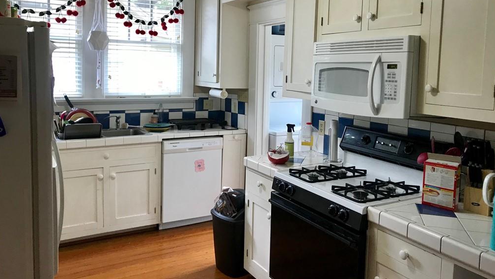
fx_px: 407
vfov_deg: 37.6
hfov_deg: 62.6
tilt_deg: -4.0
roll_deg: -0.7
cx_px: 248
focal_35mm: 31
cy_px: 106
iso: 25
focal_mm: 3.99
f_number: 1.8
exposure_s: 1/30
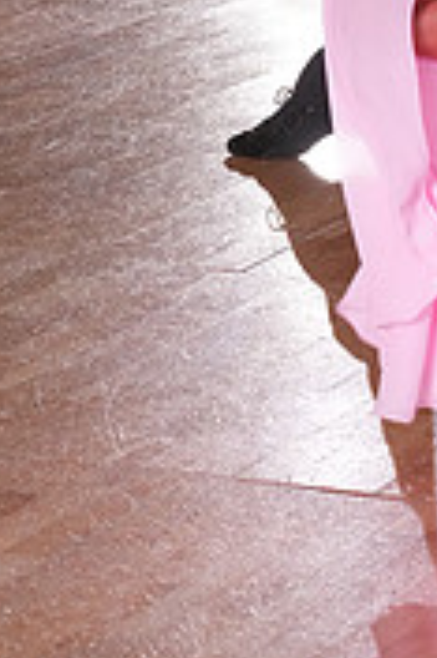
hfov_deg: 5.9
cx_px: 454
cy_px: -295
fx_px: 4214
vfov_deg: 8.7
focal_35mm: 231
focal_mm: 70
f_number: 8
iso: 4000
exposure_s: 1/200
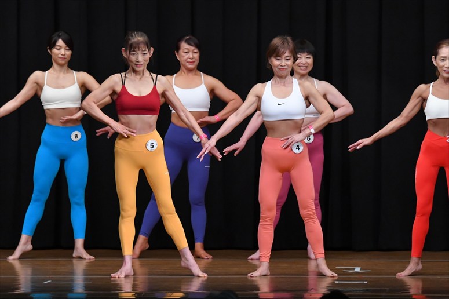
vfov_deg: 5.7
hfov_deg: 8.6
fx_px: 2992
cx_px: 224
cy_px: 150
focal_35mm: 240
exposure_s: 1/400
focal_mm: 160
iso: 5000
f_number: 5.6
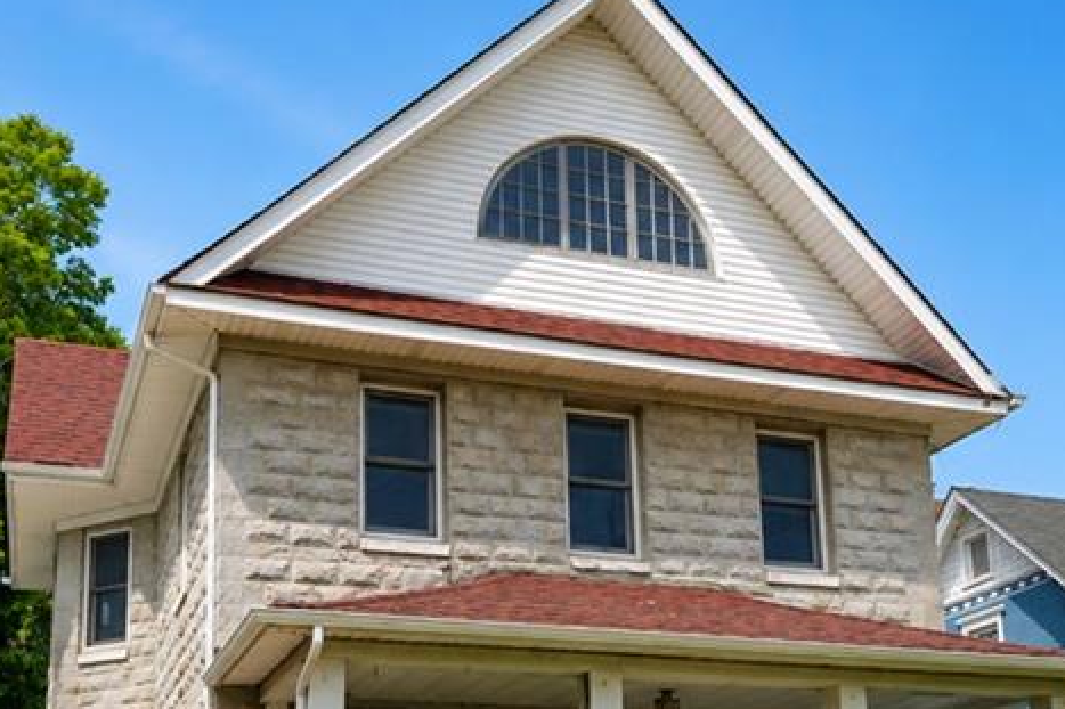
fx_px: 1393
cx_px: 497
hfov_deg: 41.8
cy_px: 650
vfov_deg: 27.5
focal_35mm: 47
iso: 100
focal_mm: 21.5
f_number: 7.1
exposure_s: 1/100
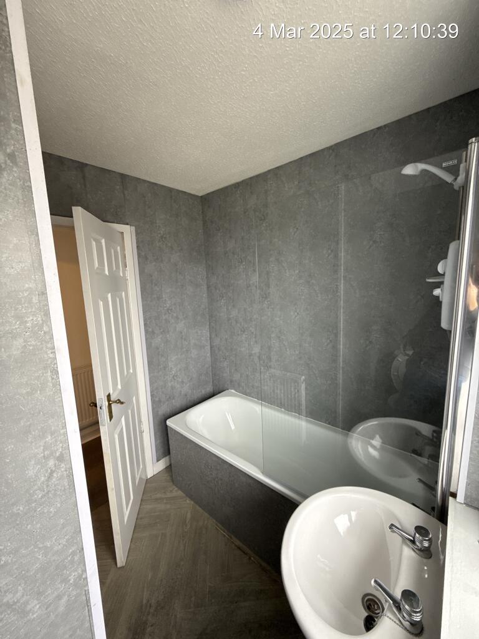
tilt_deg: -8.9
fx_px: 258
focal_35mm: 14
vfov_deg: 102.1
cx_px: 240
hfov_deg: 85.7
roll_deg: +2.4
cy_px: 320
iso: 250
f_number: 2.2
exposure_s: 1/99
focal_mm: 2.22
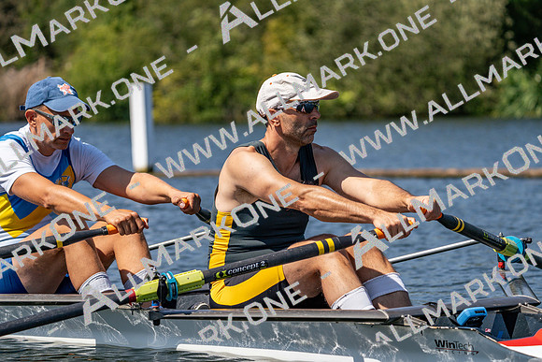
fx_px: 3012
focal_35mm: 200
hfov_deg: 10.3
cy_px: 181
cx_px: 271
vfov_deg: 6.9
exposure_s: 1/2000
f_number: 5.6
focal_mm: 200
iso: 200
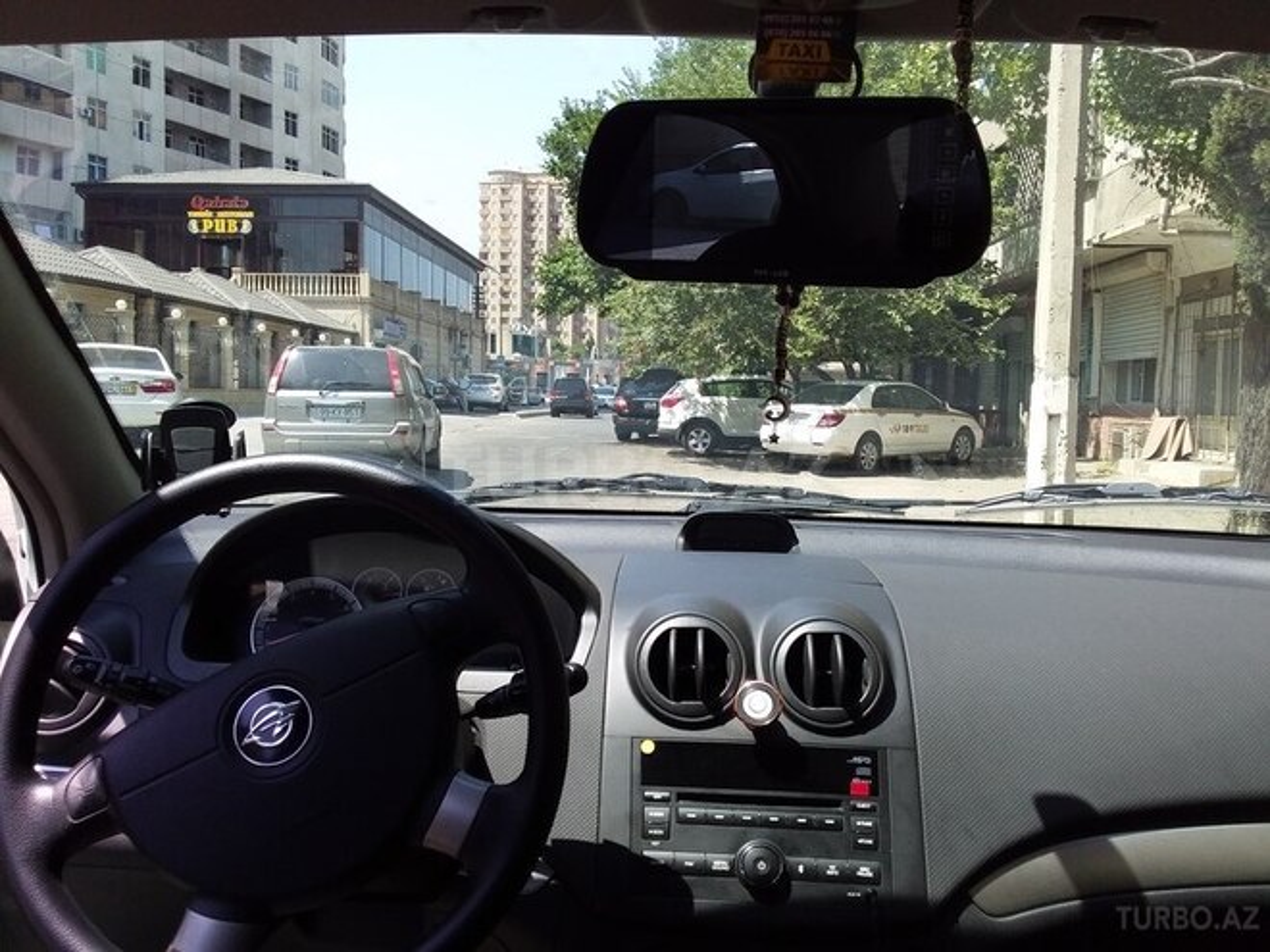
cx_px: 635
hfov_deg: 58.4
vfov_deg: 45.4
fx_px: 1137
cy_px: 476
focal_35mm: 31
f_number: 2.2
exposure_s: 1/486
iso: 40
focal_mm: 3.3
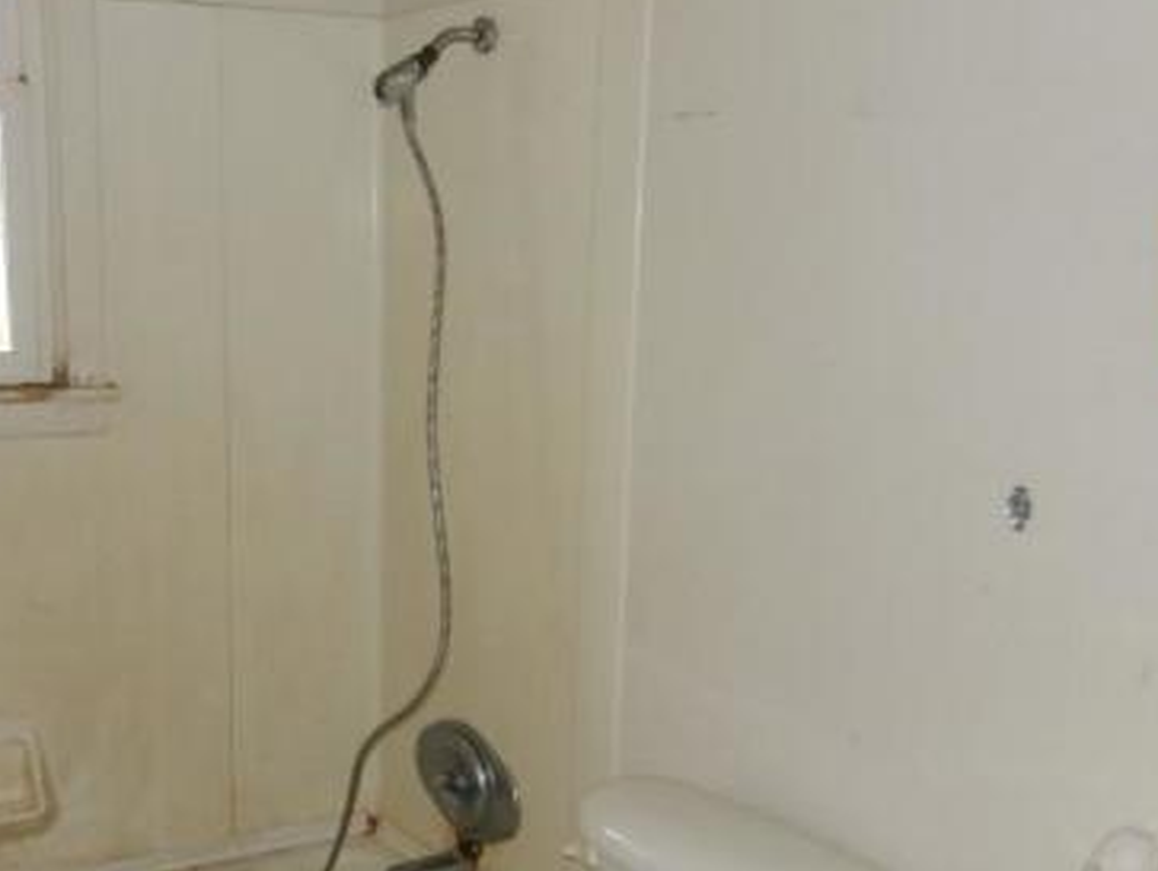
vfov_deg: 32.7
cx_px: 426
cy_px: 571
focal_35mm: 44
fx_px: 1473
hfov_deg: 42.5
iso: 200
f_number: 3.4
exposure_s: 1/30
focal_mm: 4.5
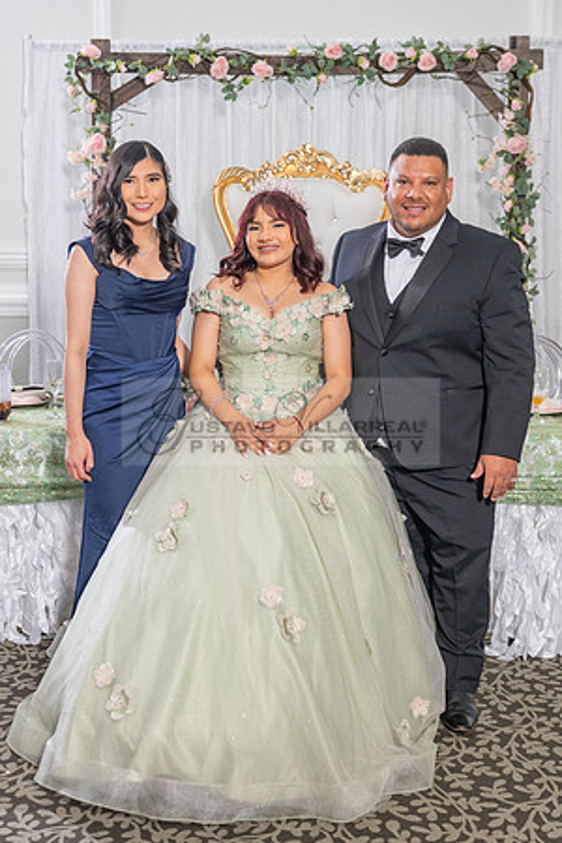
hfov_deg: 26.5
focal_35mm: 51
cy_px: 422
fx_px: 1194
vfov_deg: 38.9
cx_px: 281
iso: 400
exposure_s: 1/160
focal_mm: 34
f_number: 3.5
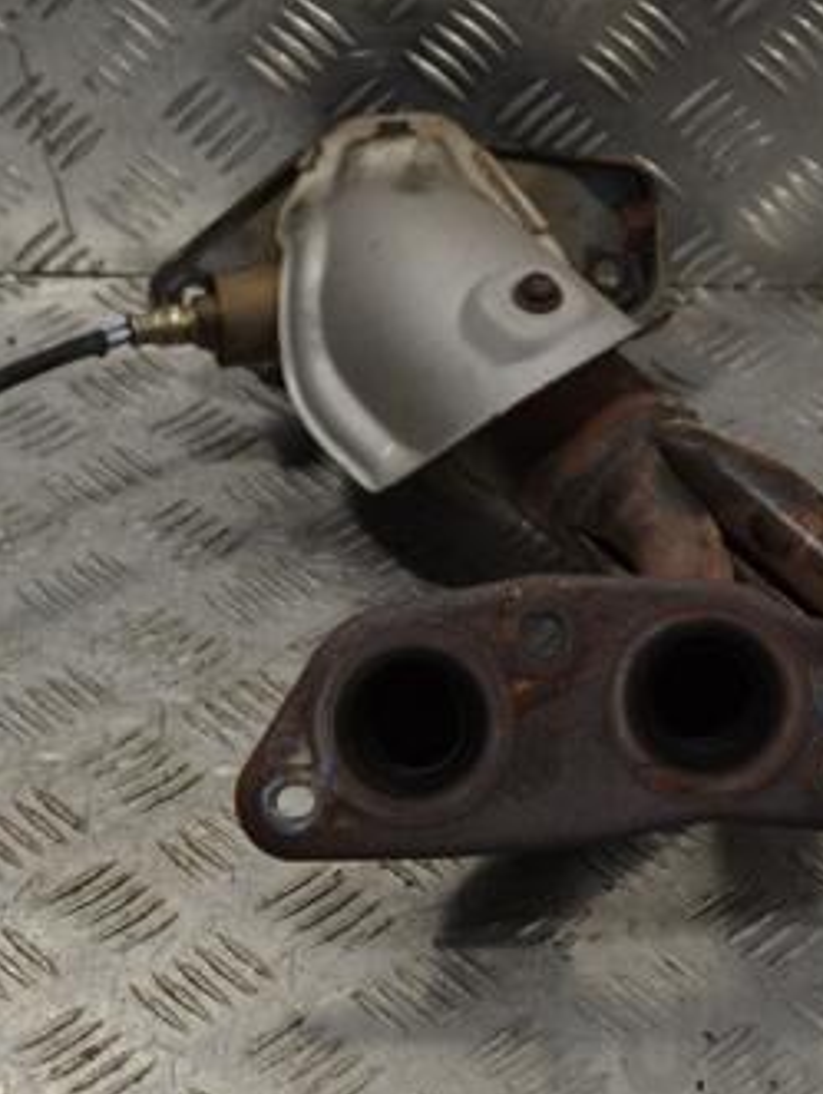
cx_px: 483
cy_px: 605
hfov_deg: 15.7
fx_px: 2974
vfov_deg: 20.8
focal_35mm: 94
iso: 250
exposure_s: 1/125
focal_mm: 36
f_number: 5.6
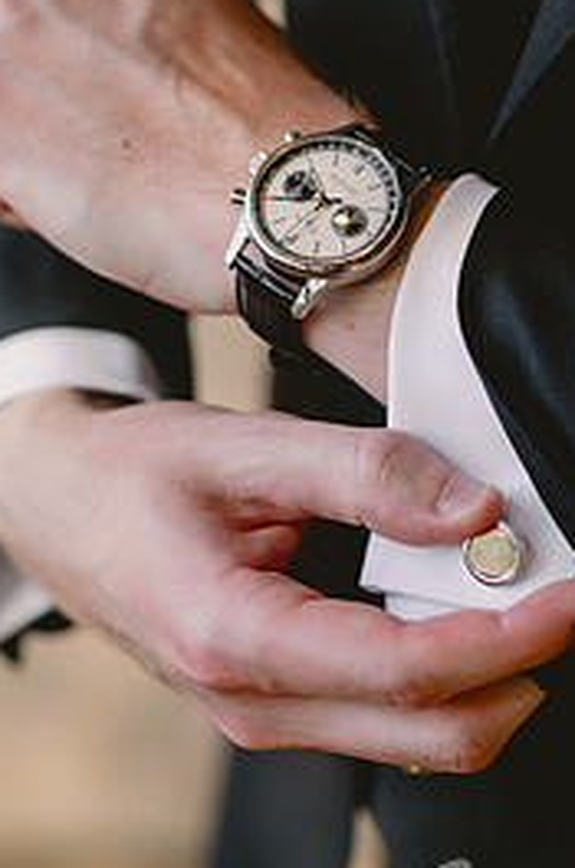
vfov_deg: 14.2
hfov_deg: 9.4
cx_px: 373
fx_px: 3487
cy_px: 352
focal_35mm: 145
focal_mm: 85
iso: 80
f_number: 2.5
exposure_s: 1/200
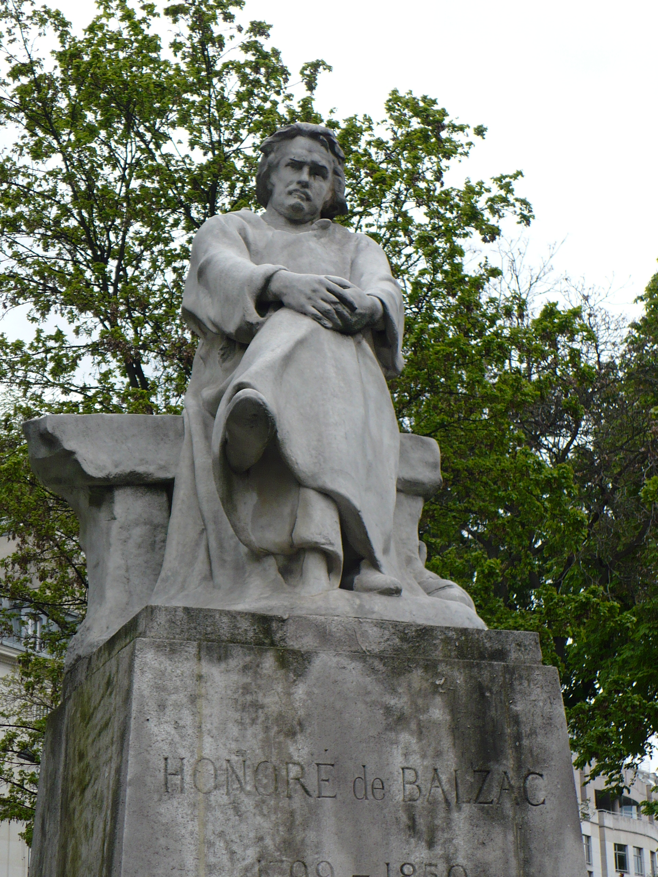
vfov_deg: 27.4
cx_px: 329
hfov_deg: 20.7
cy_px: 438
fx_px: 1799
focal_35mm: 71
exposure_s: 1/640
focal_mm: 9.9
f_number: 3.1
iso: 100
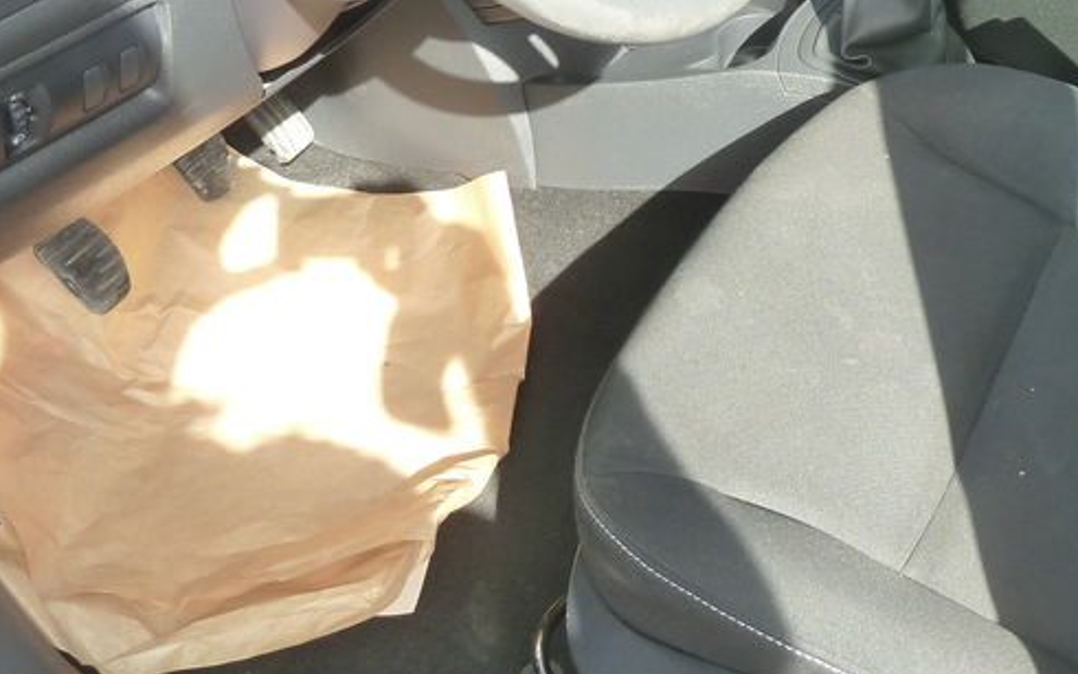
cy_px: 15
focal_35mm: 54
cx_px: 797
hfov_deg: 36.7
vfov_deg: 23.1
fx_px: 1587
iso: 125
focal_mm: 4.1
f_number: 3.3
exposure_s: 1/100
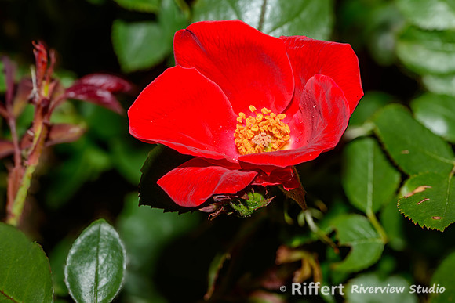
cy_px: 127
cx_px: 264
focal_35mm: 122
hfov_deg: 16.8
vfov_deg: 11.3
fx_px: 1540
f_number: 36
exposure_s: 1/125
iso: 100
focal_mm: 105
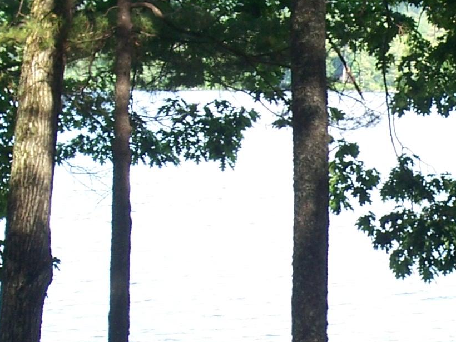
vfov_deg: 9.5
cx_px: 489
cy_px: 389
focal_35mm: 154
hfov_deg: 12.6
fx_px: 2029
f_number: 4
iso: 64
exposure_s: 1/80
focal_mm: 8
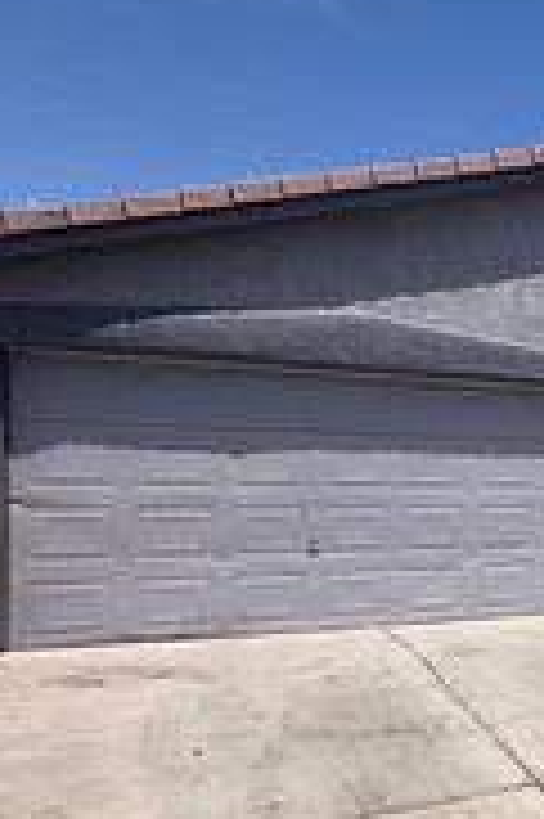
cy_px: 488
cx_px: 760
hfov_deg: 26.5
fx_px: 908
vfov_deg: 48.2
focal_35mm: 40
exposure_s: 1/2681
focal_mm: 2.22
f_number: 2.2
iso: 50
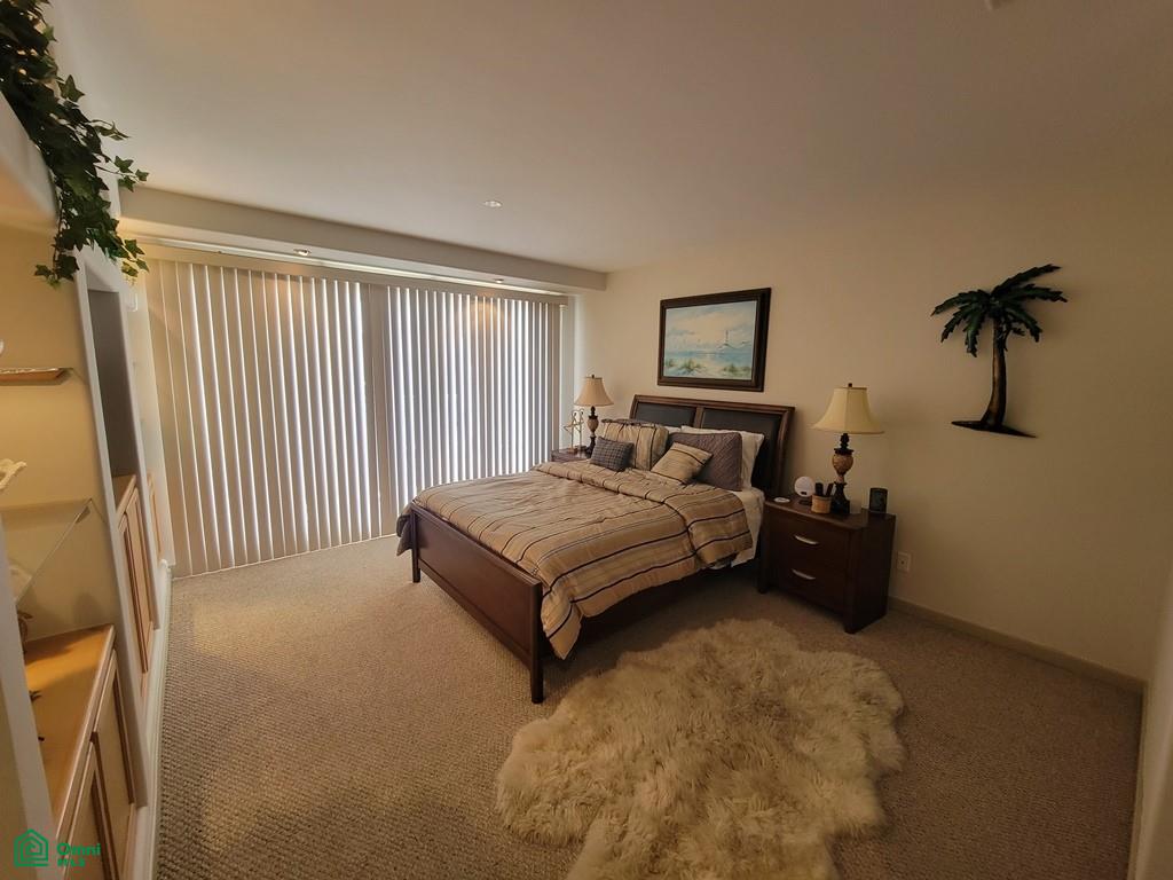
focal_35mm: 13
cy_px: 440
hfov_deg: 106.2
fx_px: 441
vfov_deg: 89.9
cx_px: 586
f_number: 2.2
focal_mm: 2.2
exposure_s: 1/60
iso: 250
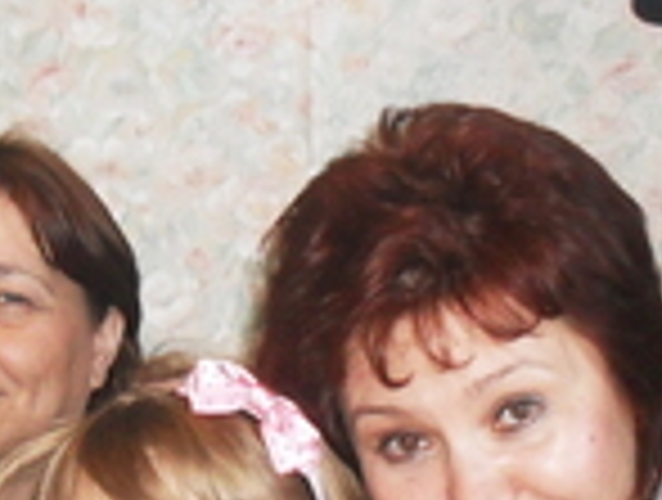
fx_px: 2224
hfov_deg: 16.6
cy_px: 347
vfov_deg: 12.8
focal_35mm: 116
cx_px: 18
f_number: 2.8
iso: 200
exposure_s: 1/45
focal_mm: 6.3
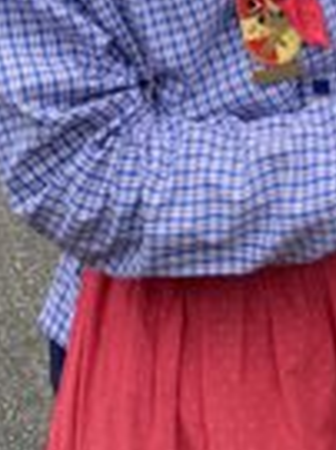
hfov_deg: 18.5
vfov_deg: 21.9
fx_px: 998
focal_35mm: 77
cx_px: 349
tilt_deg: -9.7
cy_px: -190
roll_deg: +0.4
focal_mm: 4.25
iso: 64
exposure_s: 1/121
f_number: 1.8
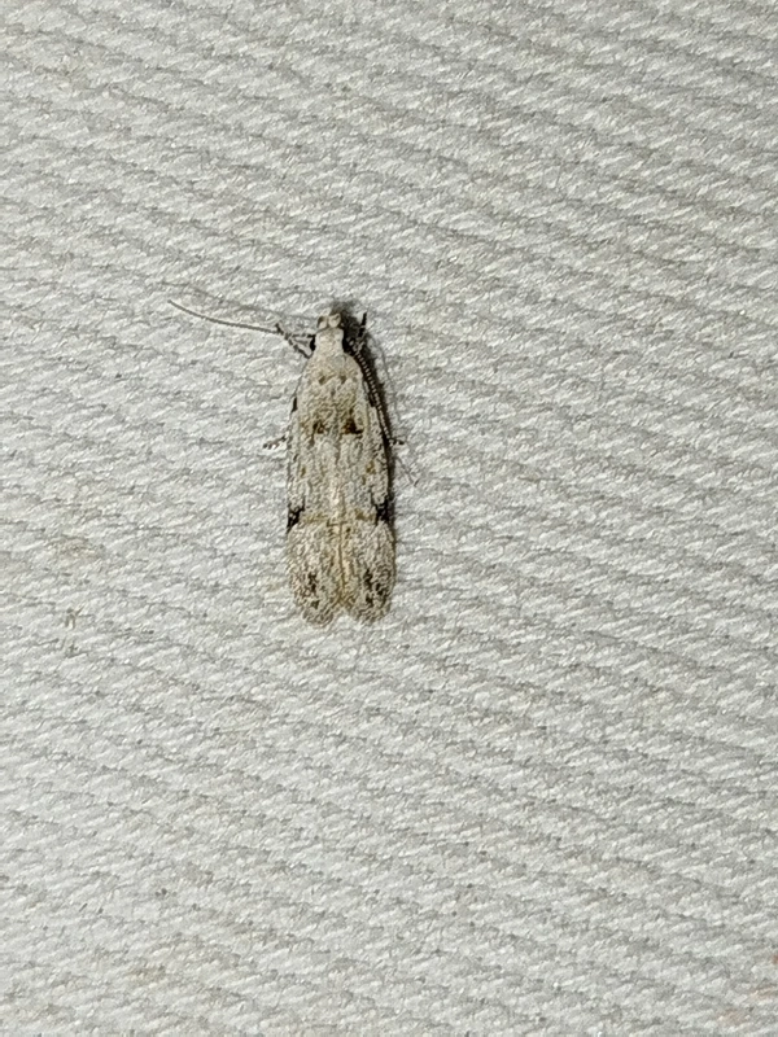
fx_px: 3356
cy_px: 518
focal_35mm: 112
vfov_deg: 17.6
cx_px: 389
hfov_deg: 13.2
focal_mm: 5.31
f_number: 1.7
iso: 50
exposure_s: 1/50
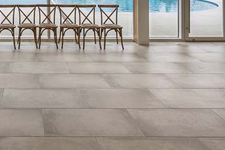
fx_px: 231
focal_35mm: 37
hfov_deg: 46.6
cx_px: 20
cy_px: -47
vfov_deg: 28.9
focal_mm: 14
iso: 400
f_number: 9
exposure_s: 1/200
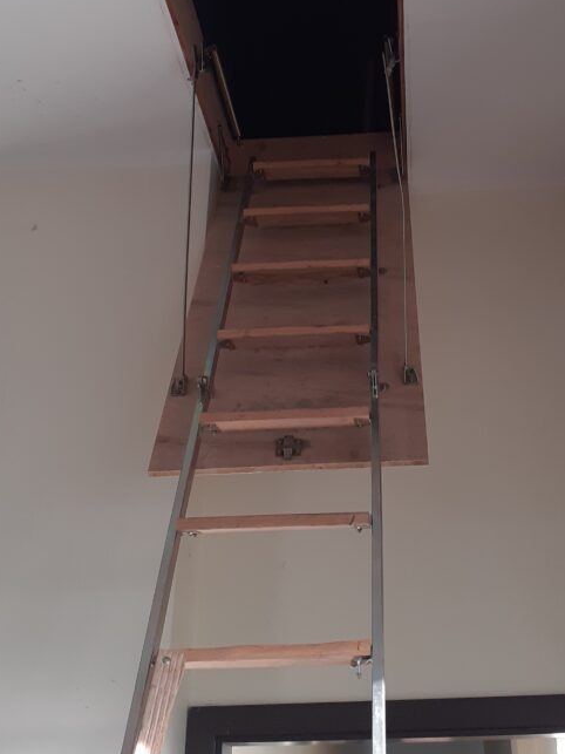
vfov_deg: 42.8
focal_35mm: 43
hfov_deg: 33.4
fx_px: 936
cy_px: 211
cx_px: 367
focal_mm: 3.6
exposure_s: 1/100
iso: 64
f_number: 1.9
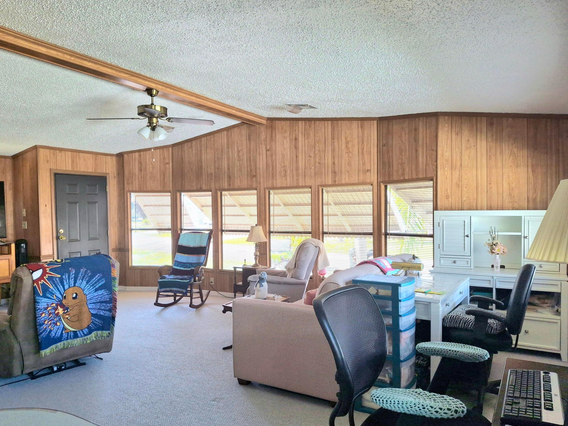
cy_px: 212
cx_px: 273
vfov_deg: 53.1
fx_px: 427
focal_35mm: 26
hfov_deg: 67.3
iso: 80
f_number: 1.8
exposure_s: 1/120
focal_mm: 4.69
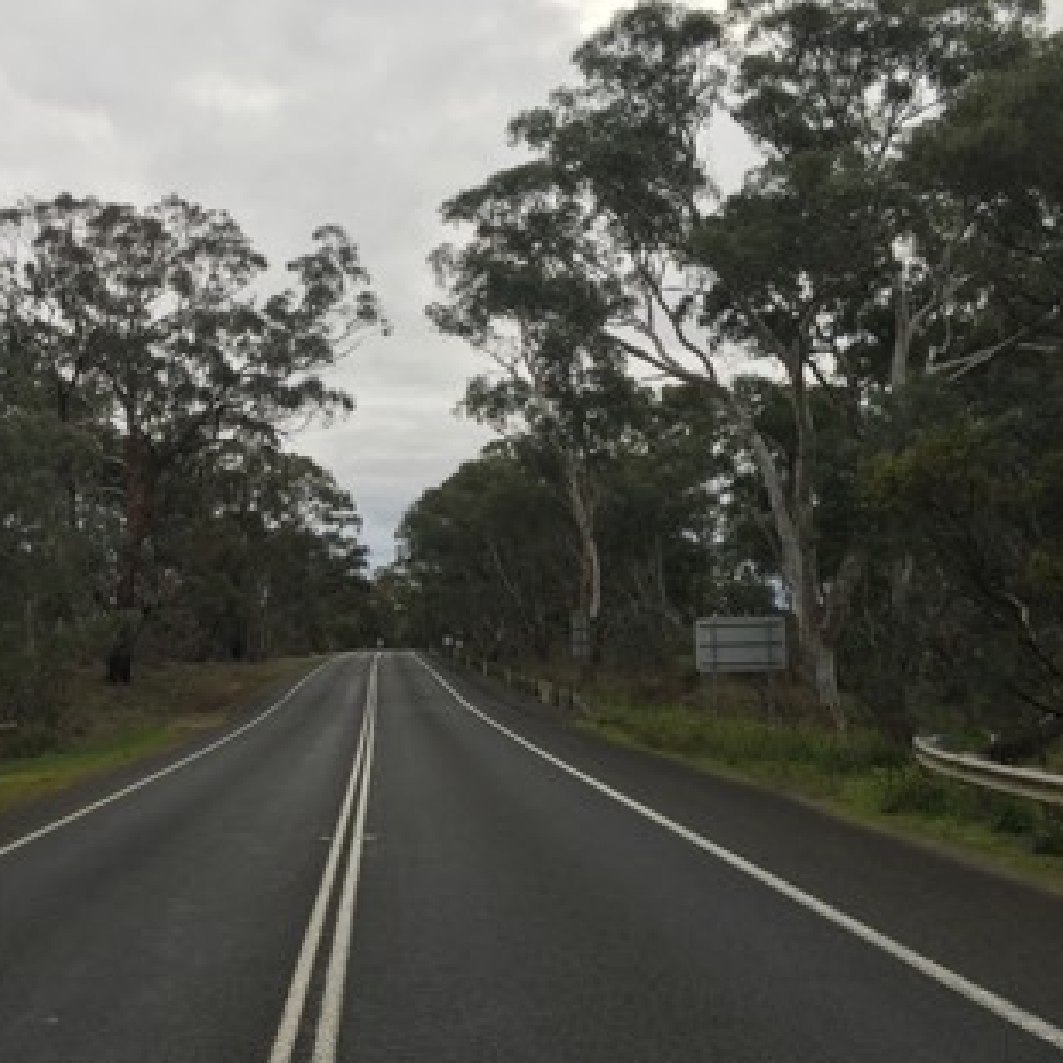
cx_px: 291
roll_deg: +1.1
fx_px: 1494
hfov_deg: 38.4
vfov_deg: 39.1
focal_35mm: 43
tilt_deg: +1.7
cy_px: 604
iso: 32
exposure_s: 1/151
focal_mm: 4.15
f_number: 2.2
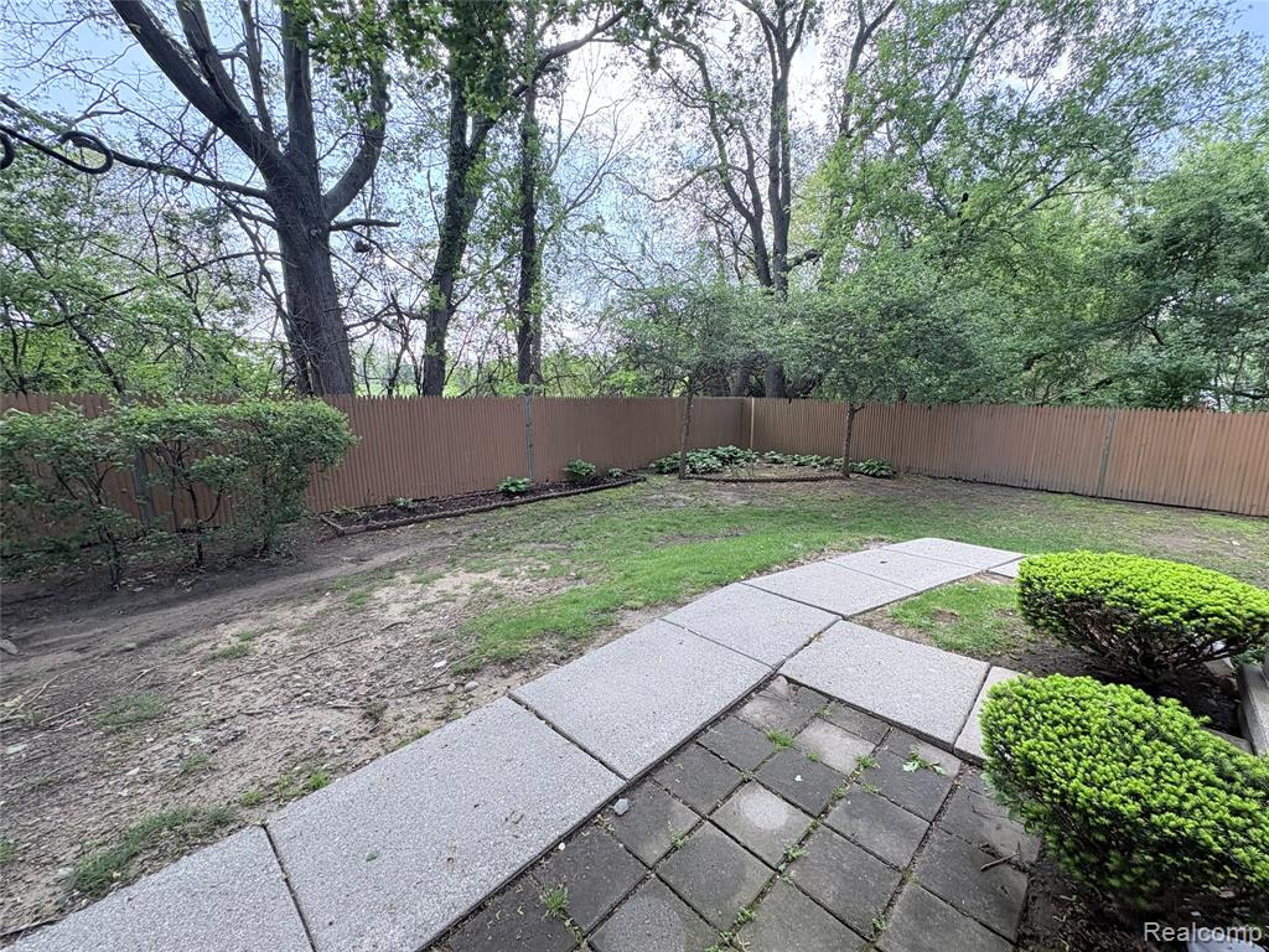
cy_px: 476
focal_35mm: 14
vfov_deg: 85.7
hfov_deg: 102.1
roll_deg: +0.4
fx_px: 513
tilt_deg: -9.5
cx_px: 634
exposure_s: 1/188
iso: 64
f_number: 2.2
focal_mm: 2.22
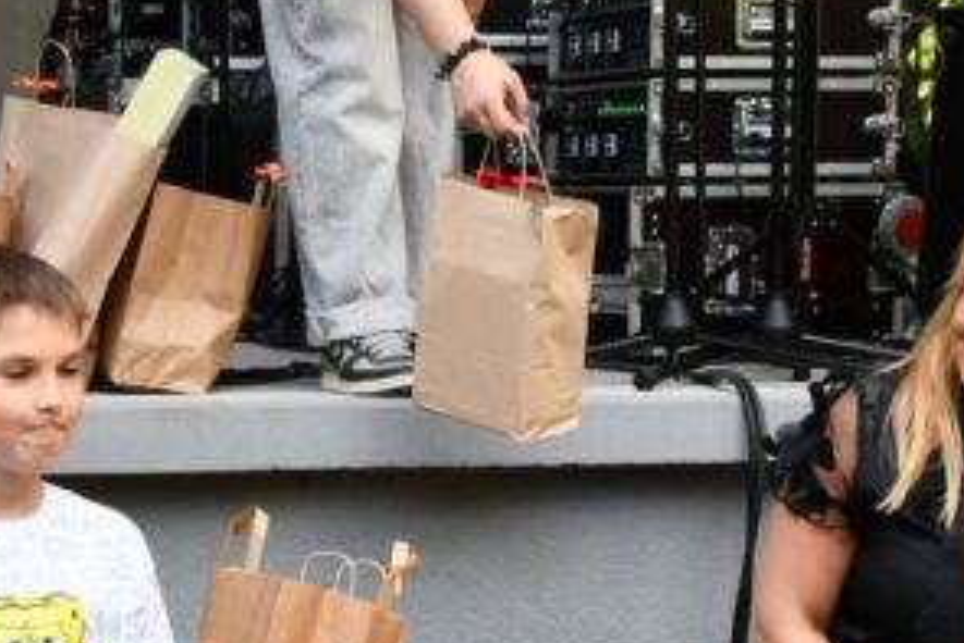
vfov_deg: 10.8
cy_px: 759
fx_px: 3349
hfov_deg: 16.2
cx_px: 111
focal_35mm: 125
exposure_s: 1/250
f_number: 5
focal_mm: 24
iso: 400
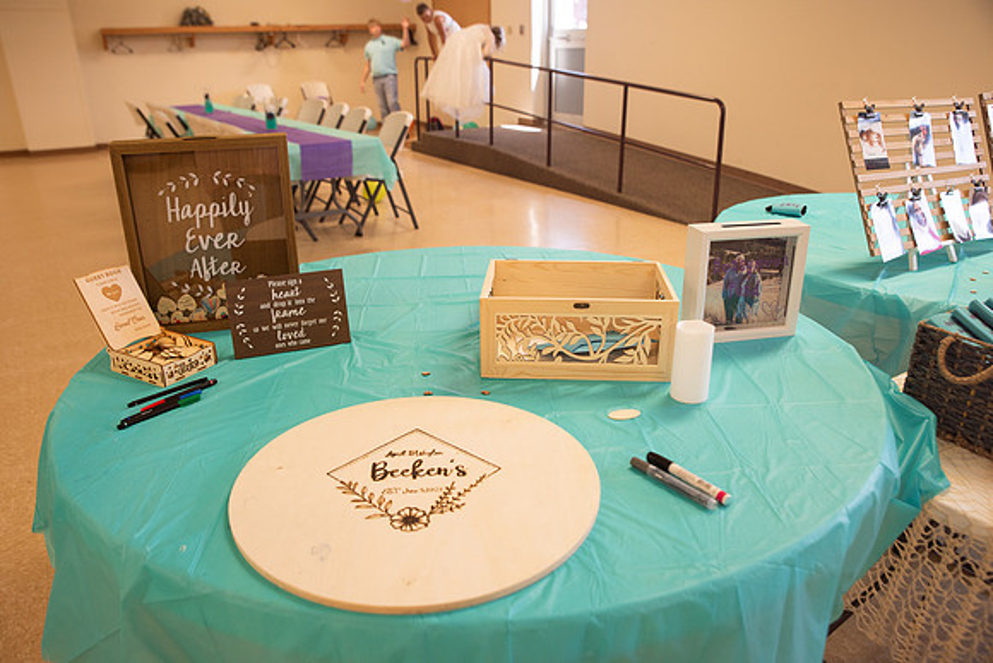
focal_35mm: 26
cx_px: 496
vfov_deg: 49.6
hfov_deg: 69.4
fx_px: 717
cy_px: 332
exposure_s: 1/125
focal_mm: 26
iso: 160
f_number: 4
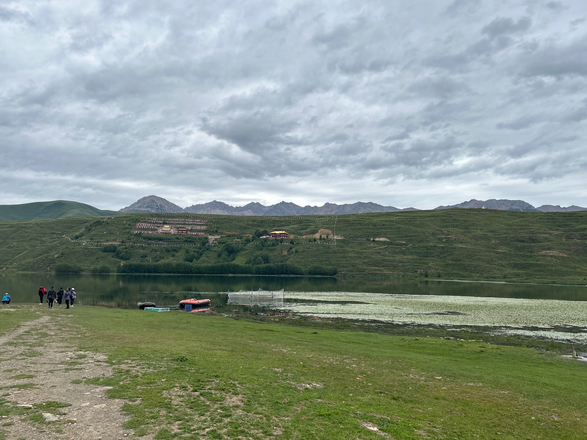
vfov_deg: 51.3
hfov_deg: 65.3
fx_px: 458
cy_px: 221
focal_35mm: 27
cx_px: 304
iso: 50
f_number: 1.5
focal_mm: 5.7
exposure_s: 1/3704
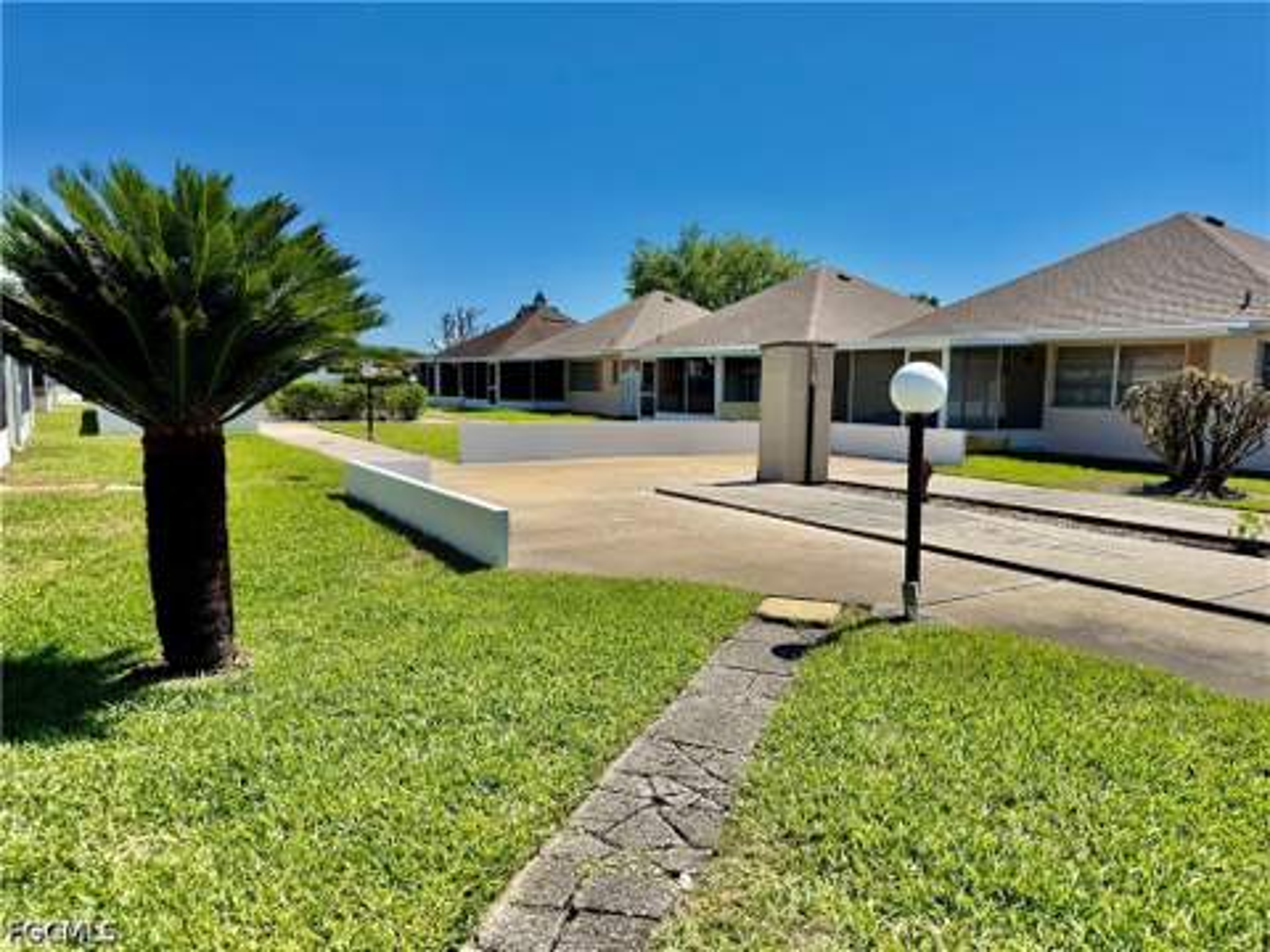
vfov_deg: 56.8
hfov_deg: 71.6
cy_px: 476
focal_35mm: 24
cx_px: 635
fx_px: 881
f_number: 1.78
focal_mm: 6.76
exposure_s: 1/5714
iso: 80
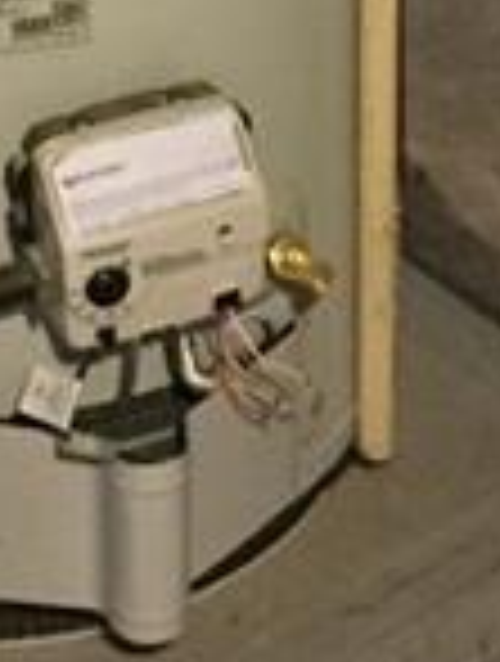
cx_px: 95
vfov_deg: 11.9
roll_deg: +0.2
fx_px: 2896
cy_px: -585
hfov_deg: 9.8
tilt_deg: -19.6
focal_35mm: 151
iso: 250
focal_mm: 4.15
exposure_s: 1/15
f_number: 2.2
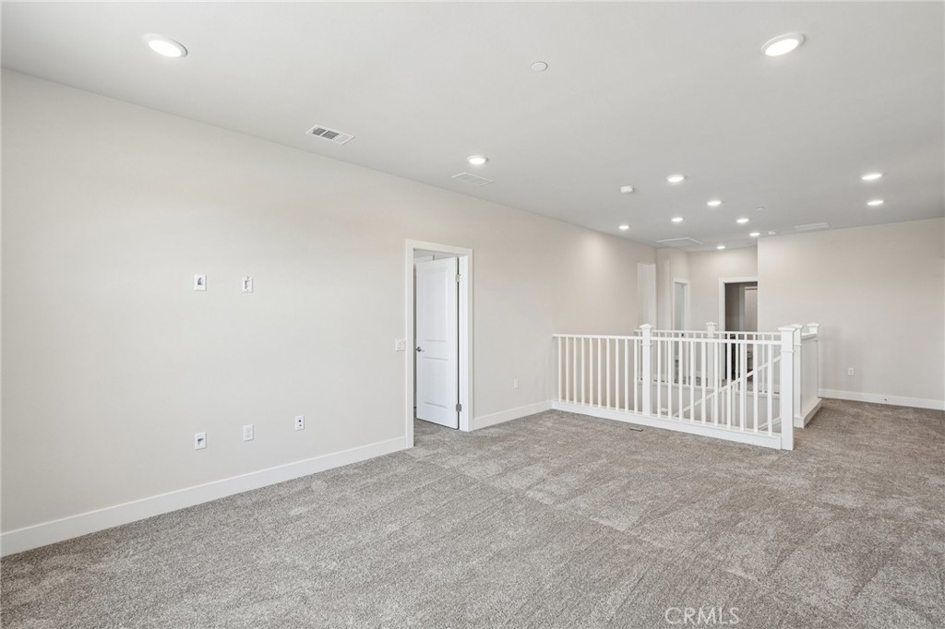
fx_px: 420
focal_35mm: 16
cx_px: 472
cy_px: 314
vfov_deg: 73.7
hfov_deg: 96.8
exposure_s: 1/30
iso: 400
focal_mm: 16
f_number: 8
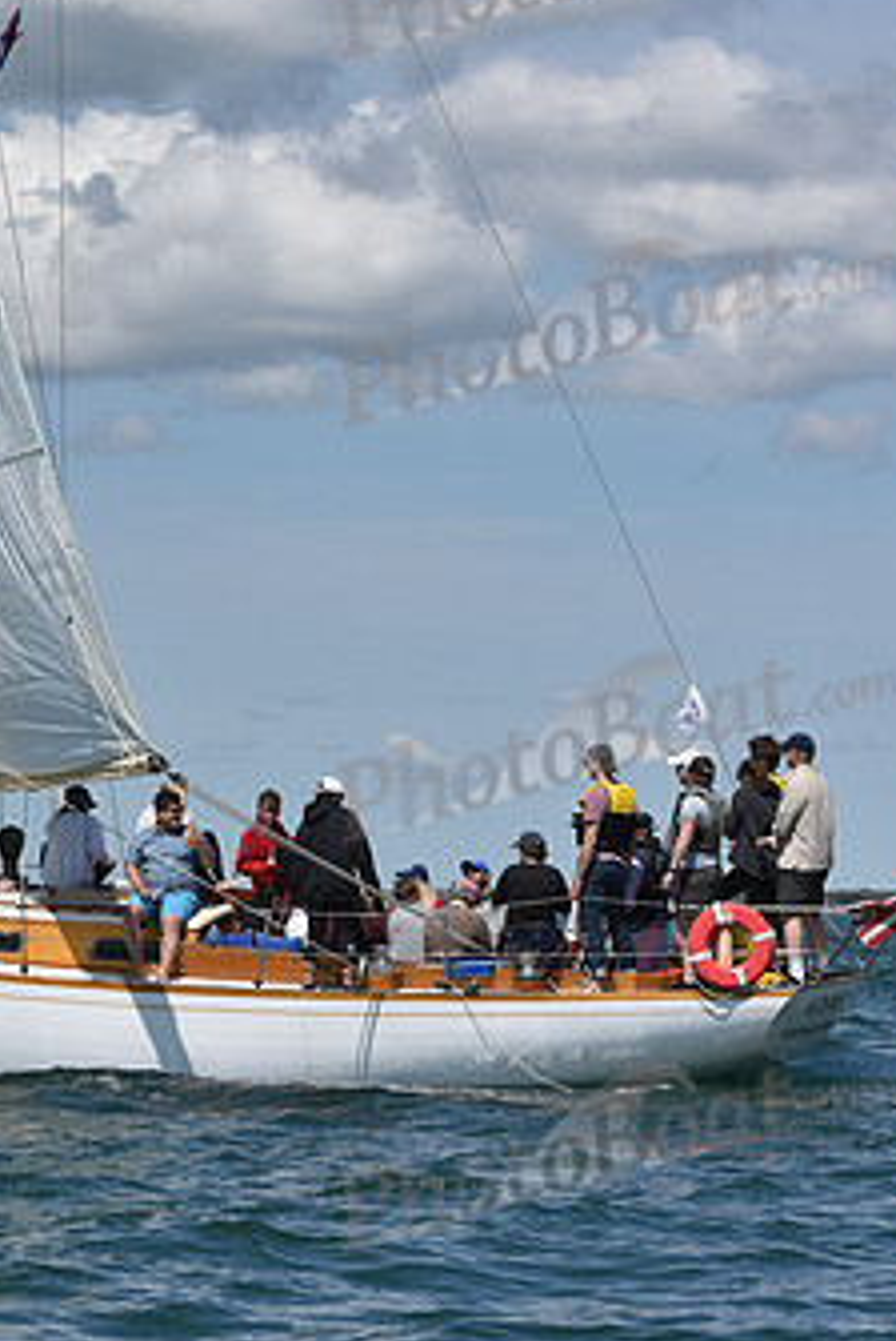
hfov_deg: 7.9
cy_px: 586
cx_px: 132
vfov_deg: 11.9
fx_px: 6445
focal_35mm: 173
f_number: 7.1
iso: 320
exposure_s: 1/800
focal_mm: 100
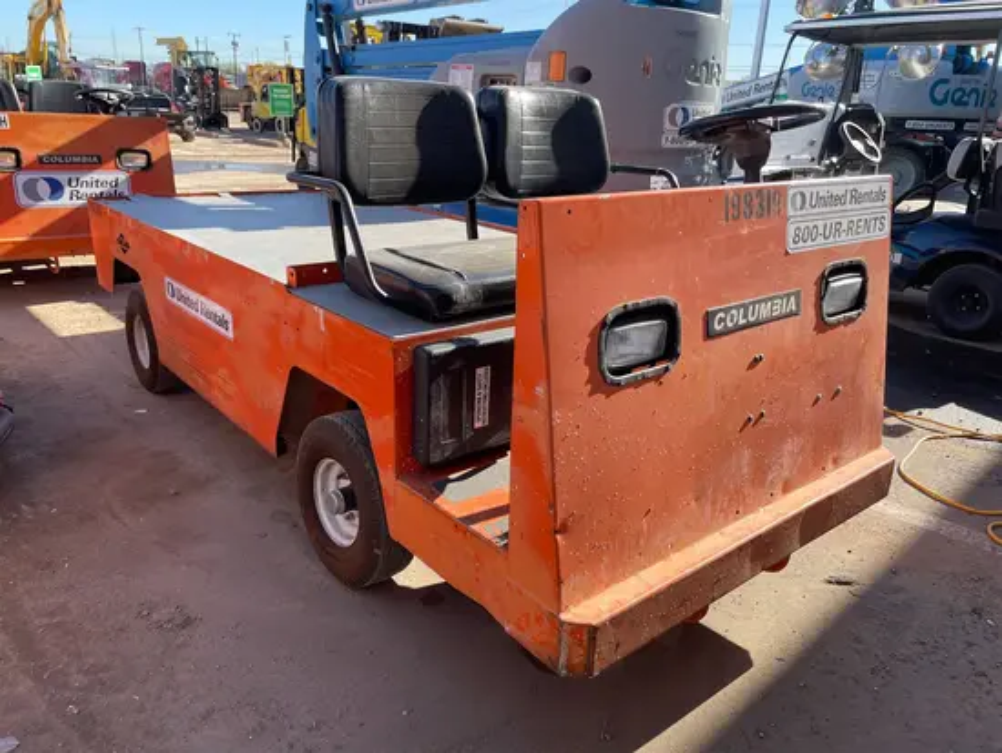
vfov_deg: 53.1
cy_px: 376
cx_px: 501
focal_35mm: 26
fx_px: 753
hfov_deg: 67.3
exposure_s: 1/888
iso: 32
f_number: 1.6
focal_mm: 4.2
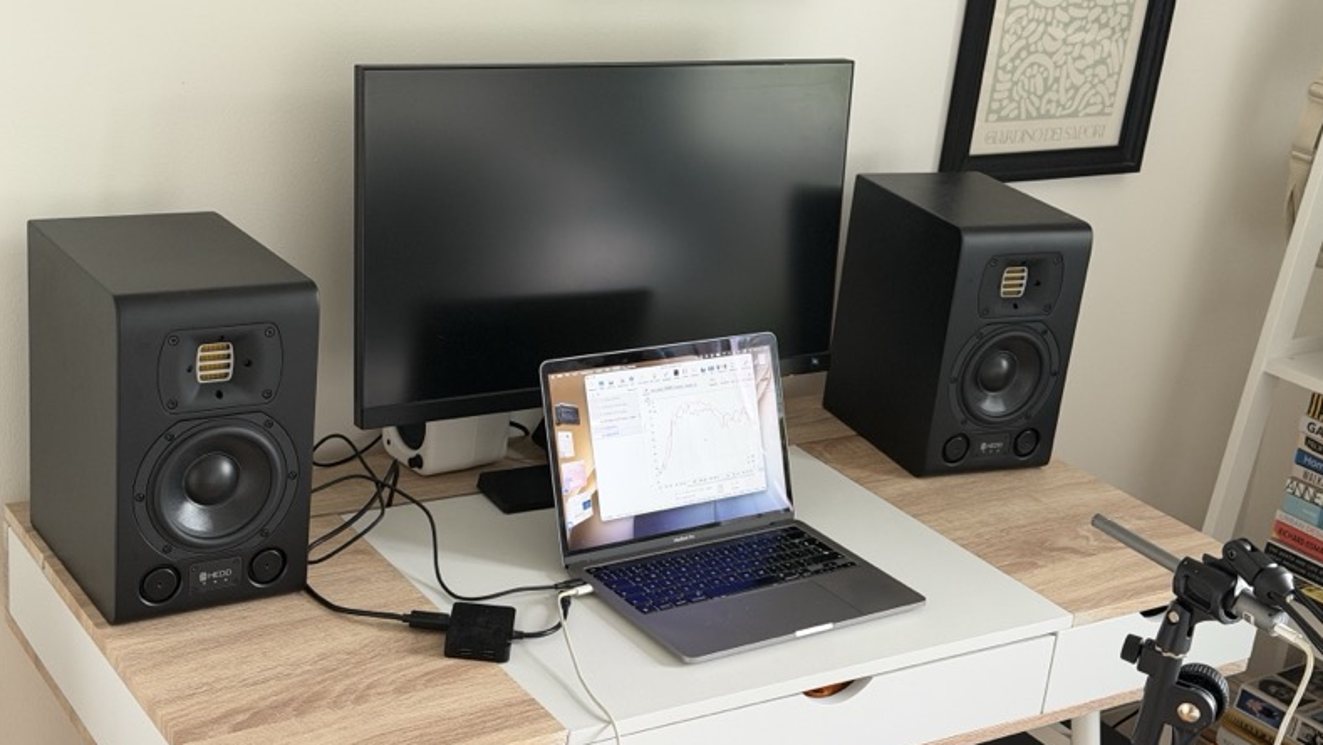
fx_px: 1859
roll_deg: -5.5
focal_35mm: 53
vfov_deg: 22.6
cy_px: 409
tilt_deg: -20.8
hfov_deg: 39.2
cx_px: 664
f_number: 1.78
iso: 250
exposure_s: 1/60
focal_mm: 6.76
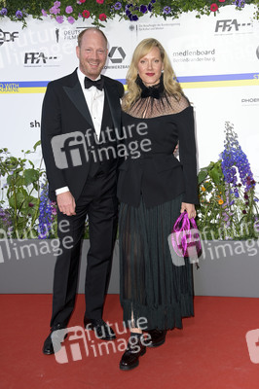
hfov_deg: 24.2
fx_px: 605
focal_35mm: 56
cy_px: 194
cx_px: 130
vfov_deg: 35.7
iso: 640
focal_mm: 56
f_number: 6.3
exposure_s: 1/200
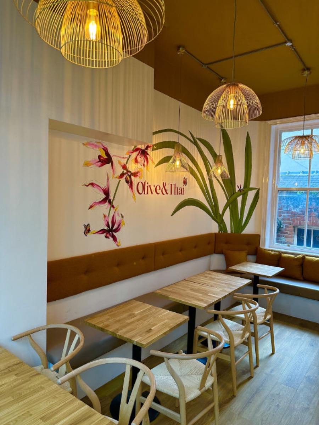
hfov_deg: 56.8
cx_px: 160
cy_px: 212
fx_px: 295
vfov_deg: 71.6
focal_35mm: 24
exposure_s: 1/100
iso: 200
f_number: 1.8
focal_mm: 6.9
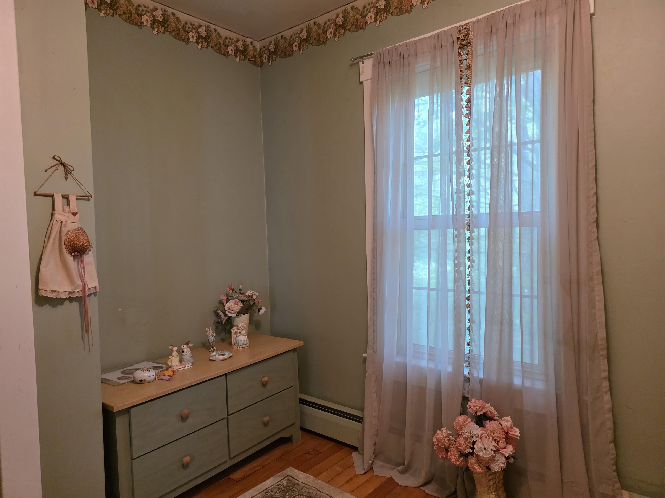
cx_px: 332
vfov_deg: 58.9
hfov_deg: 73.9
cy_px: 249
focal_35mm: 23
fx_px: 442
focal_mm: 6.3
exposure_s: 1/120
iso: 800
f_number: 1.7
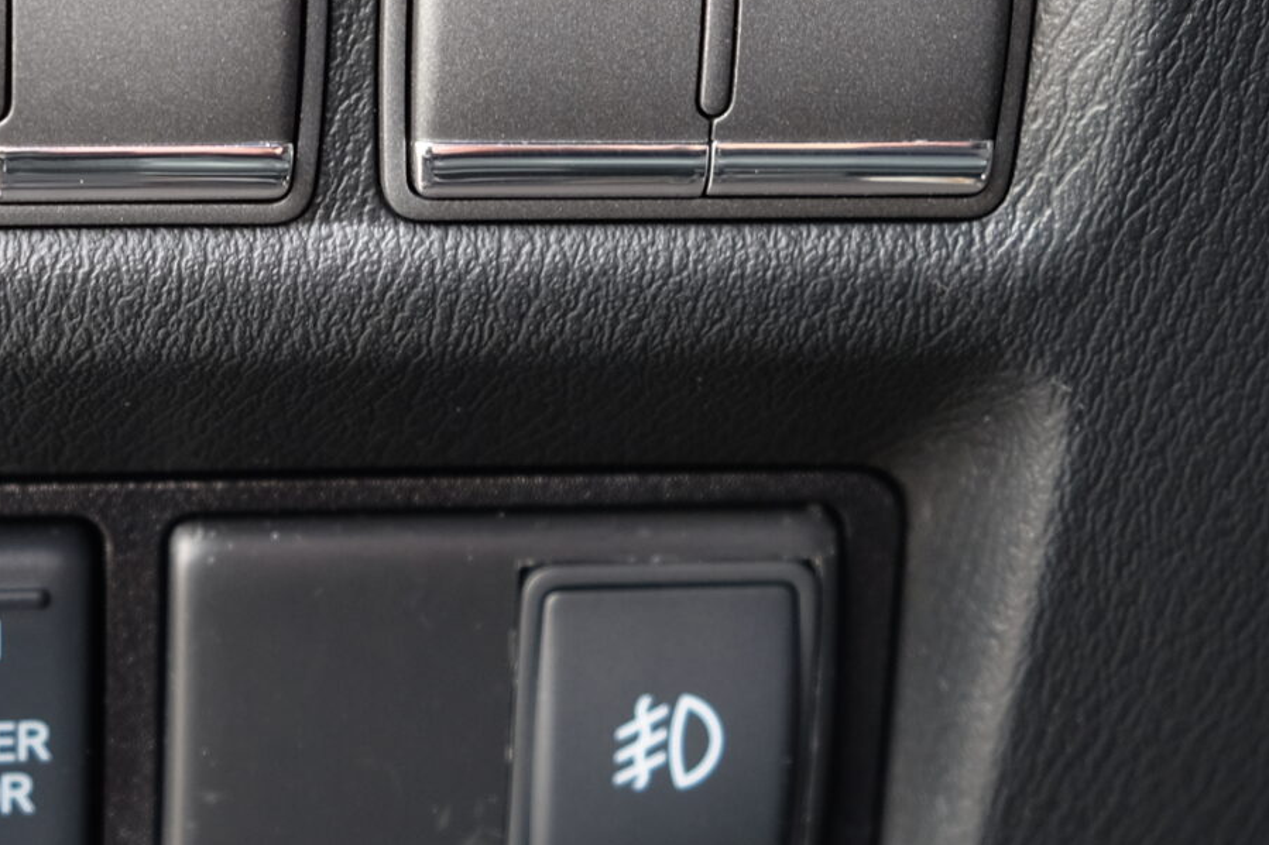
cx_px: 213
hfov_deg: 21.4
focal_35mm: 94
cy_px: 439
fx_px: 3313
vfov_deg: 14.5
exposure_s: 1/34
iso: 400
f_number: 4
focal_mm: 22.3
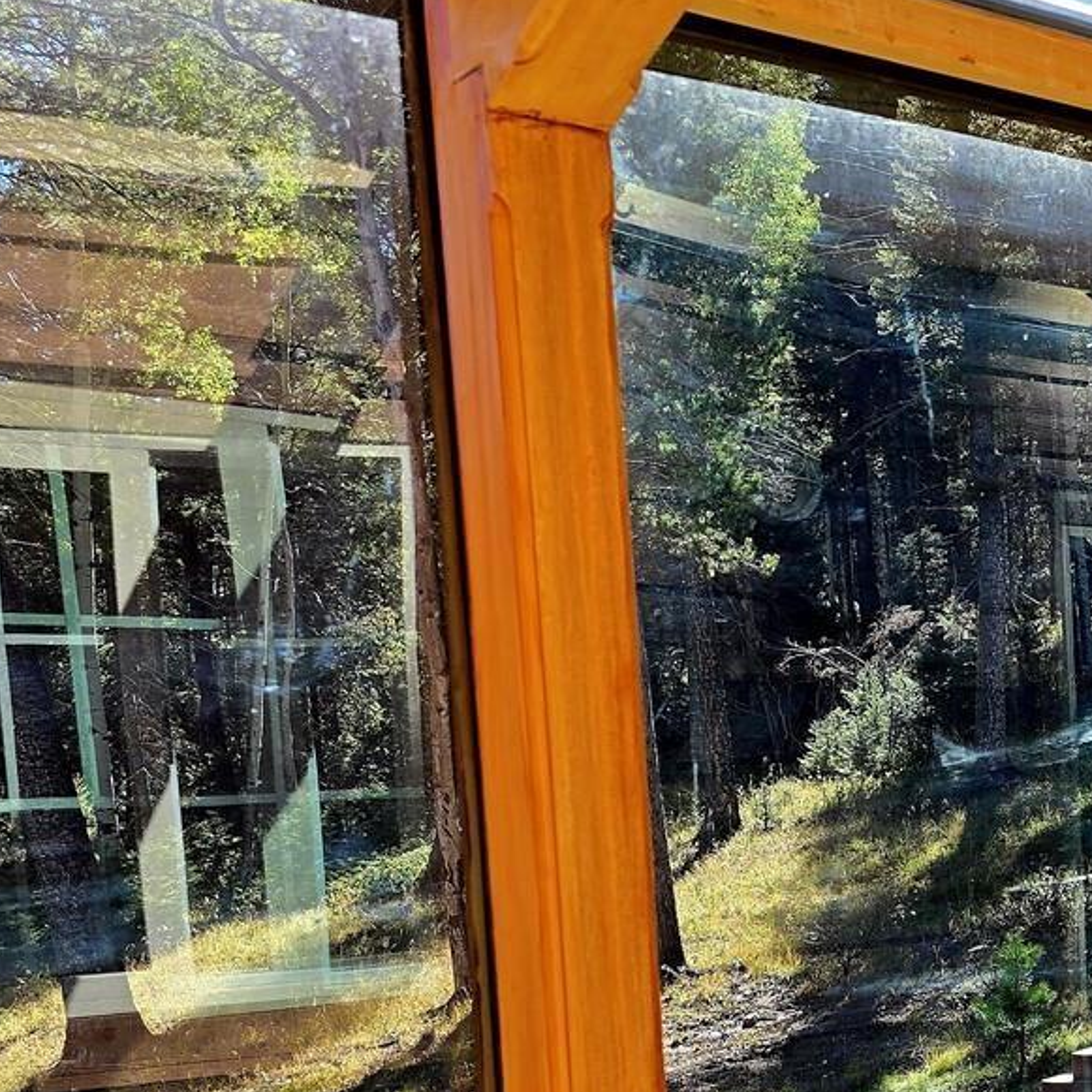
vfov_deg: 29.7
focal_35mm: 56
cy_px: 912
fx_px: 1999
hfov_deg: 27.4
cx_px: 1263
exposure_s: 1/192
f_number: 1.7
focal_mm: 6.3
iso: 12
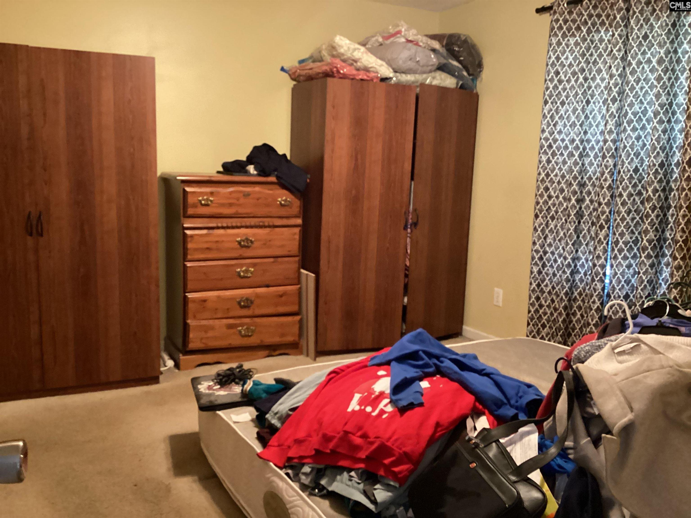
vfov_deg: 45.4
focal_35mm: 31
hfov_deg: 58.4
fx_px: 619
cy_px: 259
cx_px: 346
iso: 500
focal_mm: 3.3
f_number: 2.4
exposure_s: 1/30
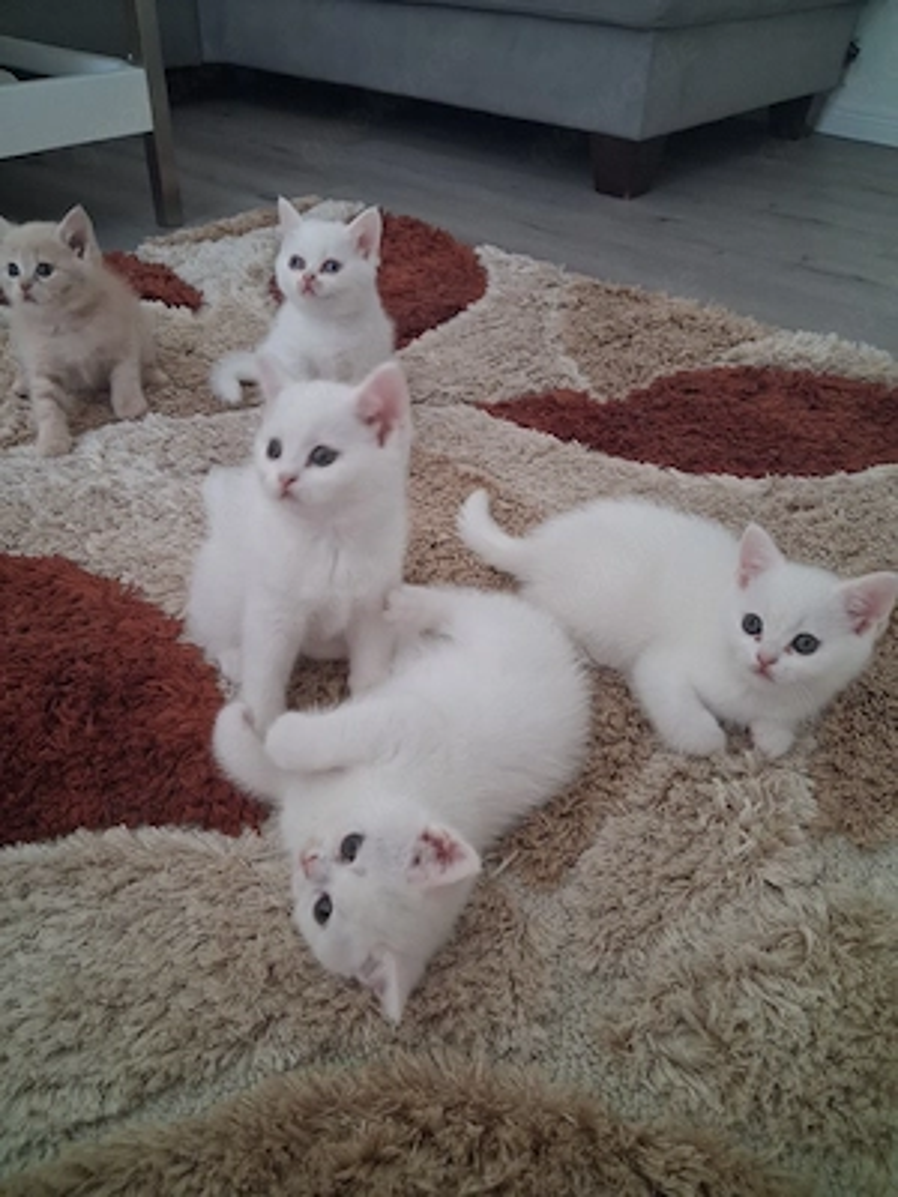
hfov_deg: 51.4
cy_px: 598
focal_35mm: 27
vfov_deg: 65.3
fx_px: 934
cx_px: 449
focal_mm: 4
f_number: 1.8
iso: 400
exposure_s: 1/33
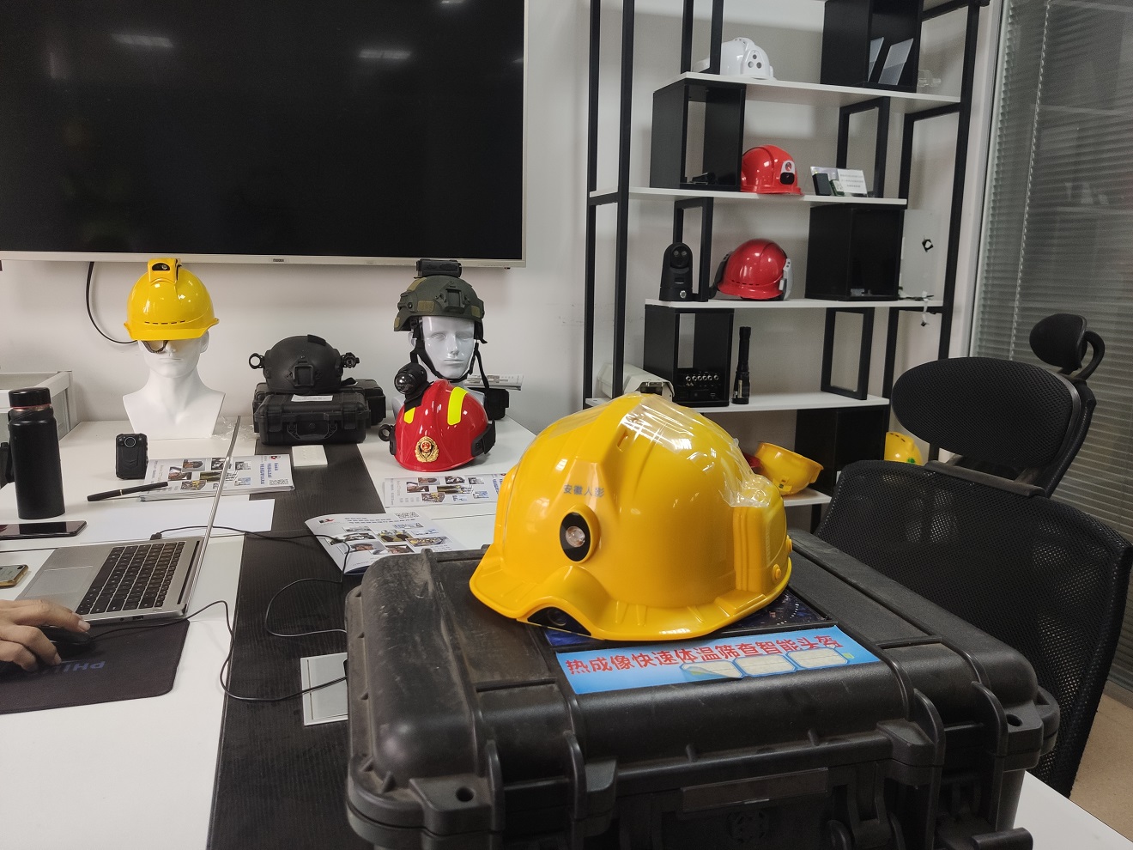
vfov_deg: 53.1
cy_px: 425
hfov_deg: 67.3
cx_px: 566
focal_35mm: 26
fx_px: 851
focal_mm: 4.75
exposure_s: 1/50
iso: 553
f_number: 1.75
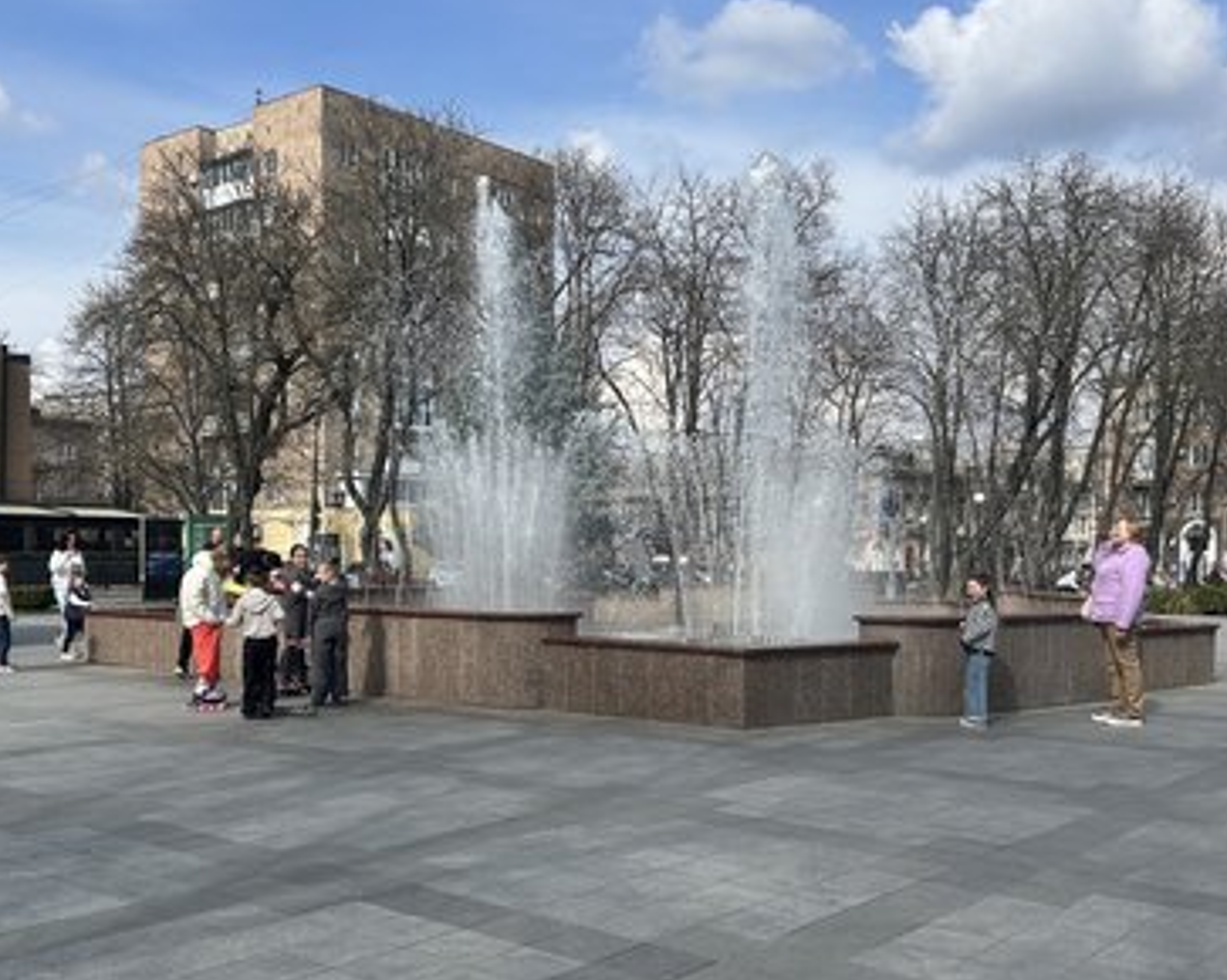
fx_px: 1016
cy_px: 493
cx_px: 659
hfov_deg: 62.2
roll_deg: -0.3
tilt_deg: -2.4
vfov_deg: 51.5
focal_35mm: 28
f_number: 1.5
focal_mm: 5.7
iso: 50
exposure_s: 1/3704
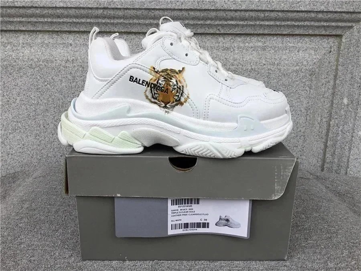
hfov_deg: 58.4
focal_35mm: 31
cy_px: 136
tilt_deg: -15.6
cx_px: 180
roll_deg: -0.8
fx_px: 323
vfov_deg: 45.4
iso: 25
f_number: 2.4
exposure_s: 1/212
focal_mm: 3.3
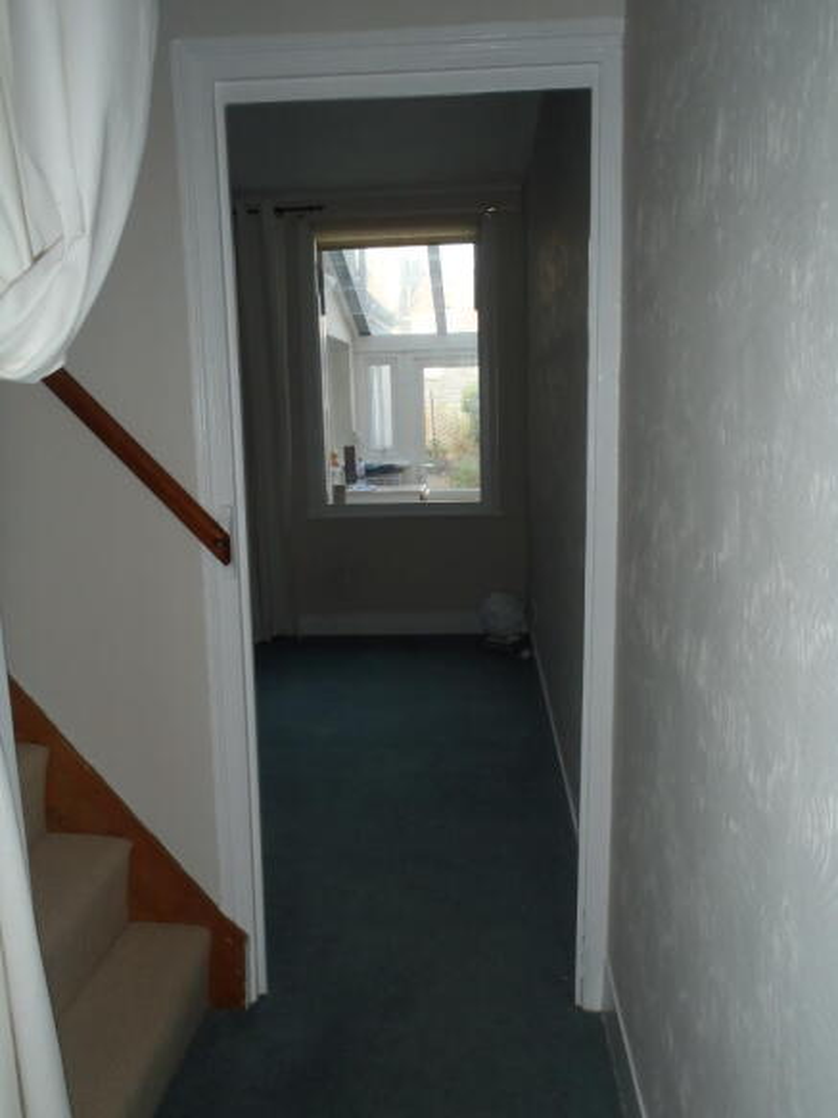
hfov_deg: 49.7
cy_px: 559
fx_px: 904
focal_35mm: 28
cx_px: 419
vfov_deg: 63.5
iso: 100
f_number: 3.9
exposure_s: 1/30
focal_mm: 5
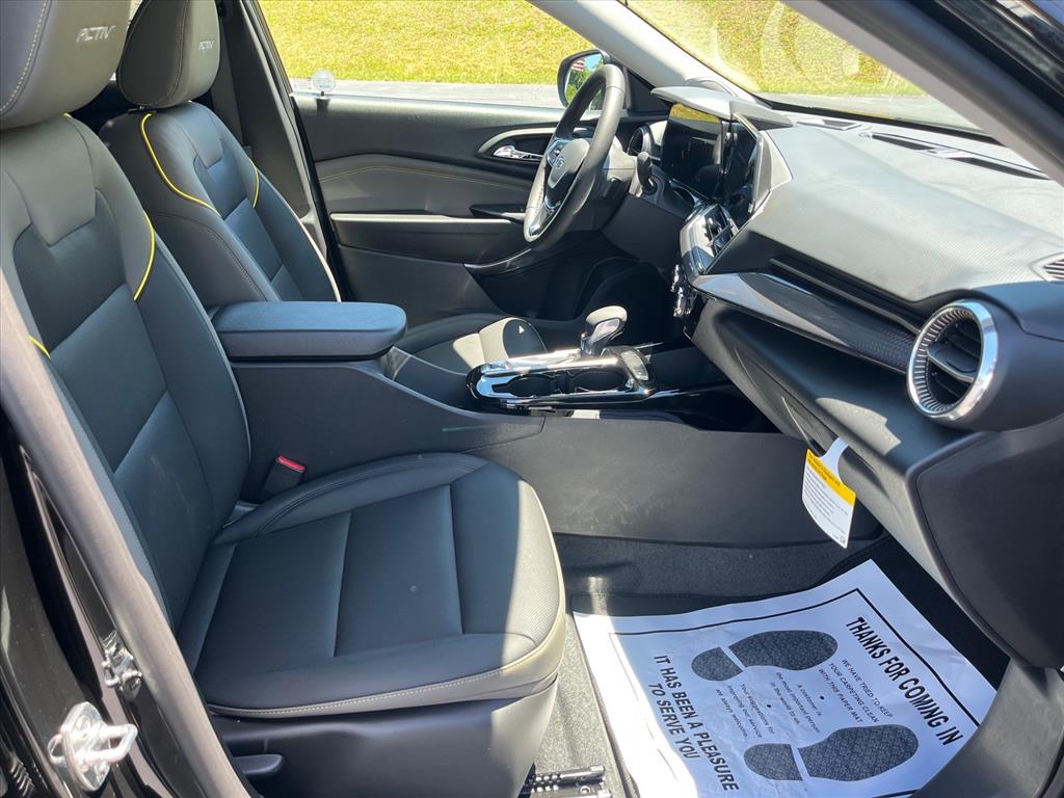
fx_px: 799
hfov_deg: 67.3
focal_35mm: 26
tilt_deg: -23.9
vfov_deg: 53.1
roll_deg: +1.3
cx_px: 532
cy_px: 399
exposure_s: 1/146
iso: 50
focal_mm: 5.1
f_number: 1.6
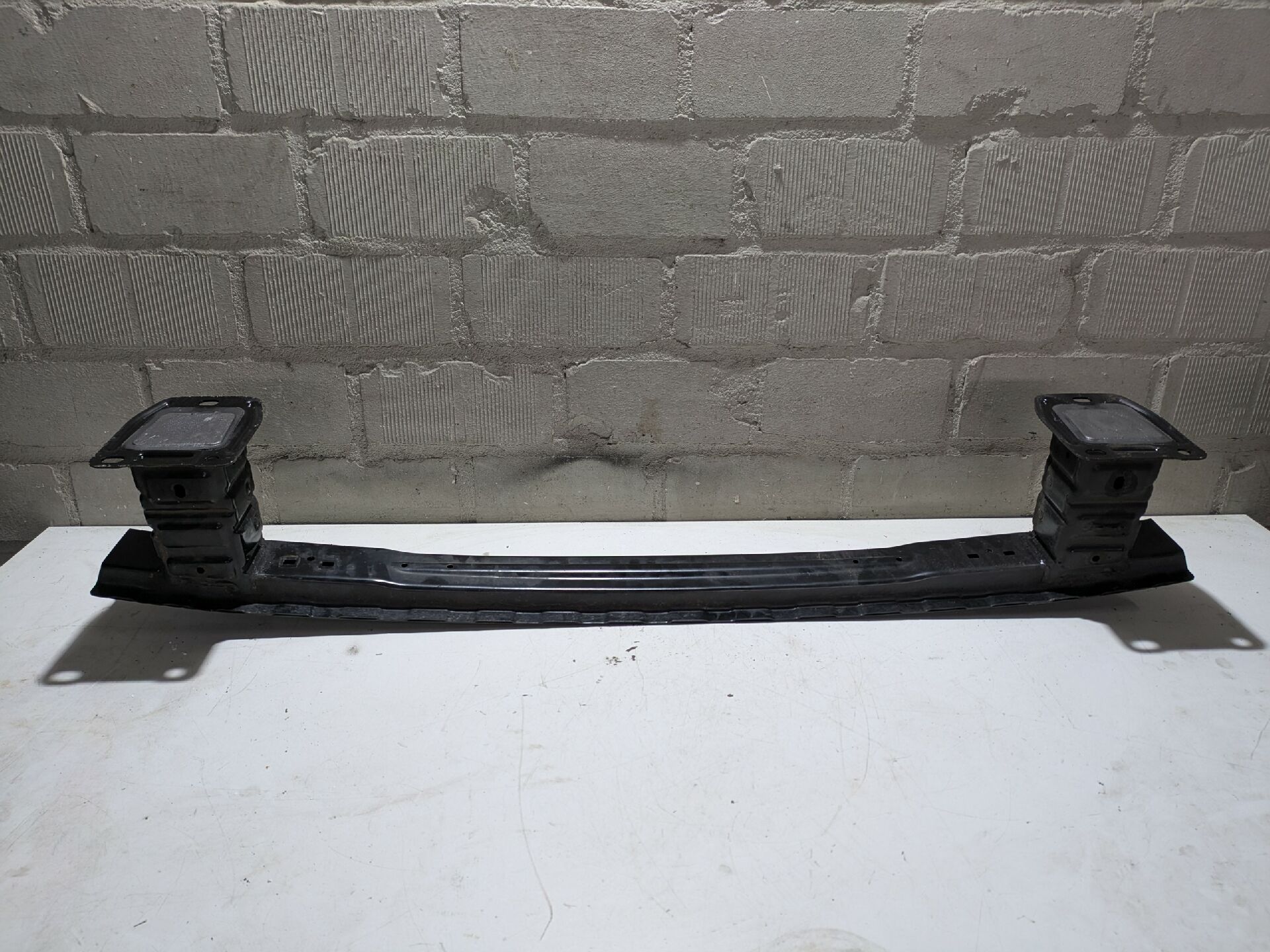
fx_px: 917
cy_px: 476
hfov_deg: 69.4
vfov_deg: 54.9
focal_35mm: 25
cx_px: 635
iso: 67
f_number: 1.89
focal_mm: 5.43
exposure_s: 1/50
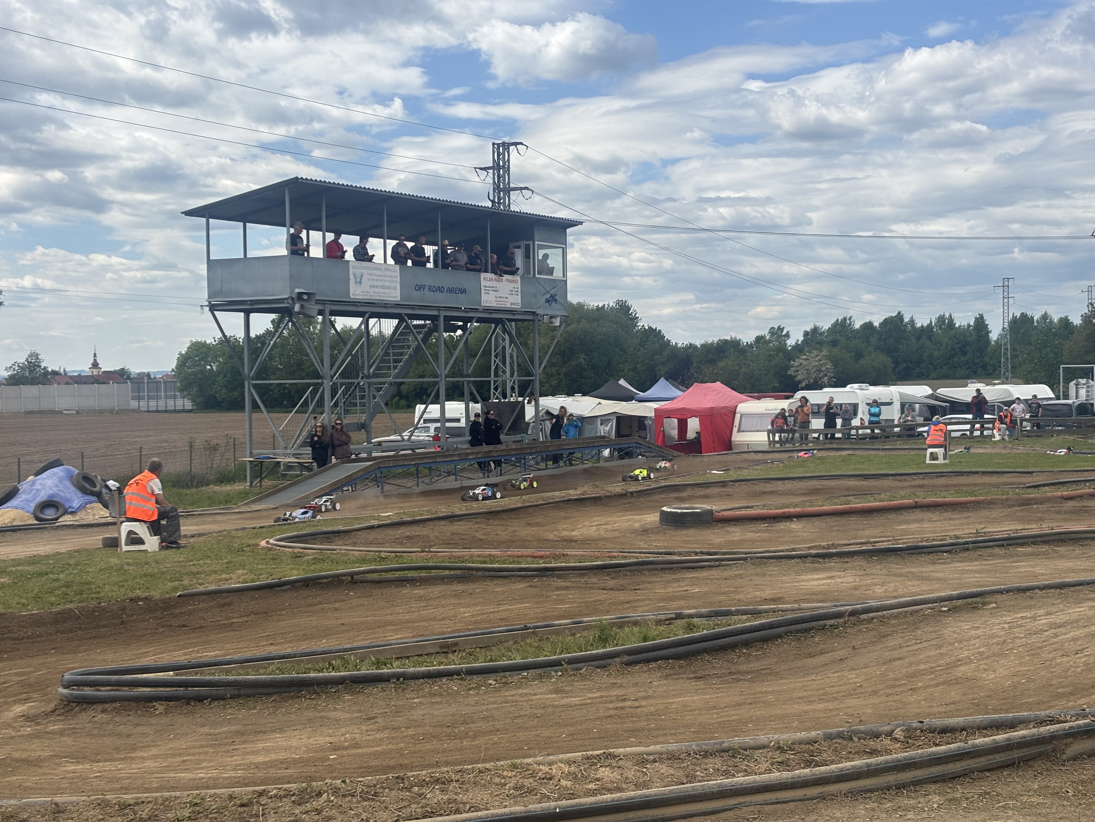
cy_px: 411
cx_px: 548
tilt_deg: -0.7
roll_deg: +1.5
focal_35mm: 52
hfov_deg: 36.8
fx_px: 1645
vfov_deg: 28.0
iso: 40
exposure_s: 1/3205
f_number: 1.6
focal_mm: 5.96
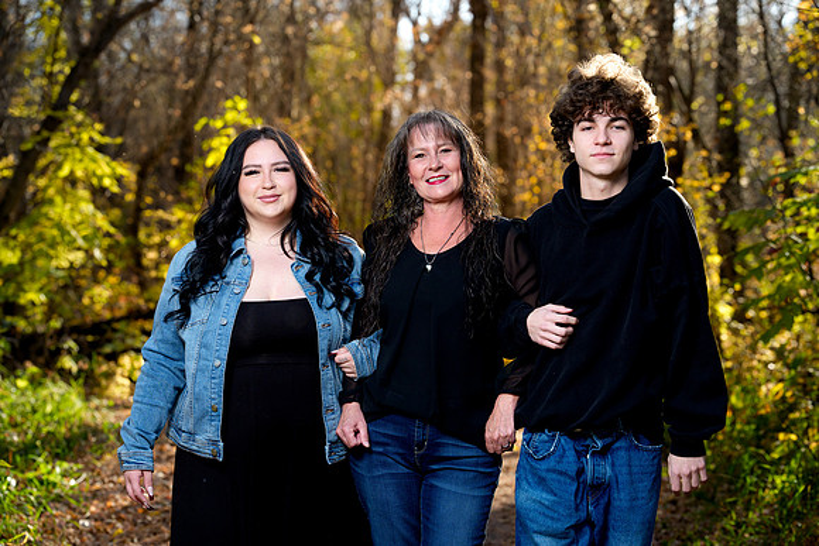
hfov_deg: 25.1
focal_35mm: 81
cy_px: 273
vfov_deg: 16.9
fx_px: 1843
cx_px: 410
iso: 400
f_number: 4
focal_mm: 81
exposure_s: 1/160
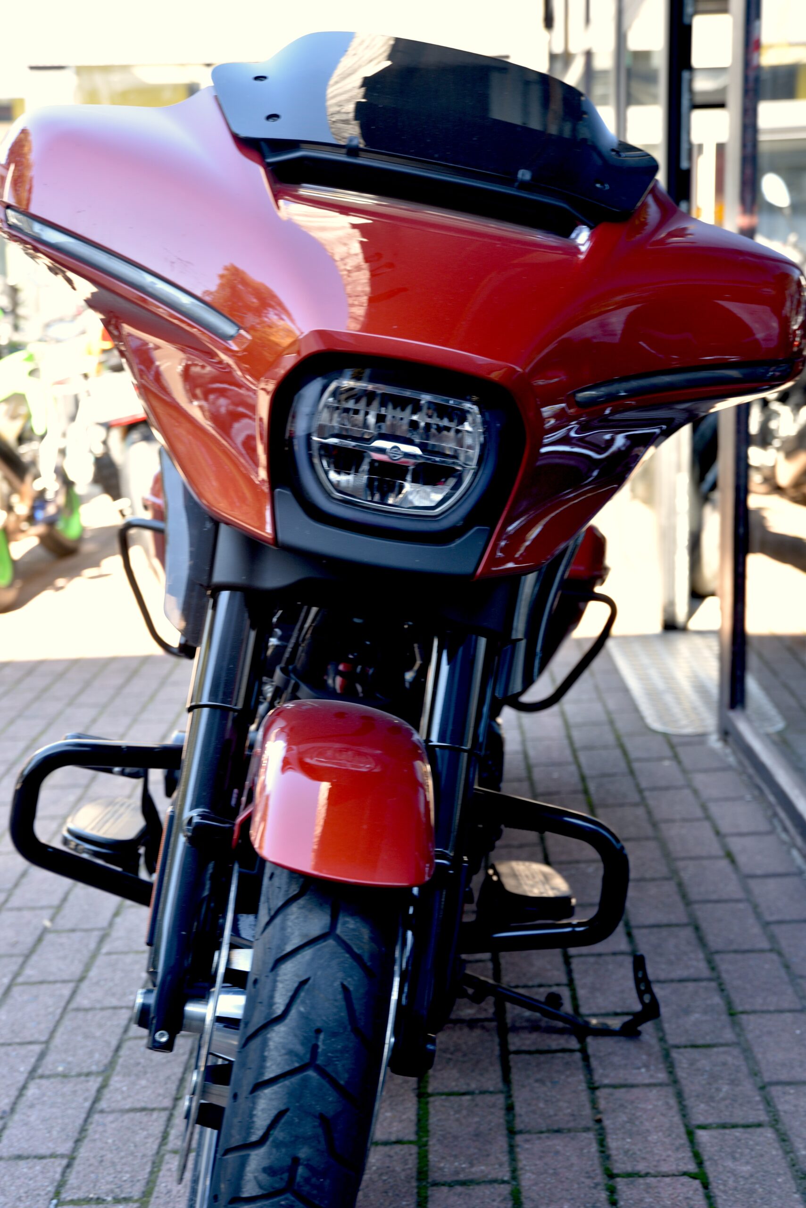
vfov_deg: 38.2
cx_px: 403
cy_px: 604
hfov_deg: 26.0
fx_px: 1745
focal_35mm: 52
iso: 200
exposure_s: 1/60
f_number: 4
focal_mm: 52
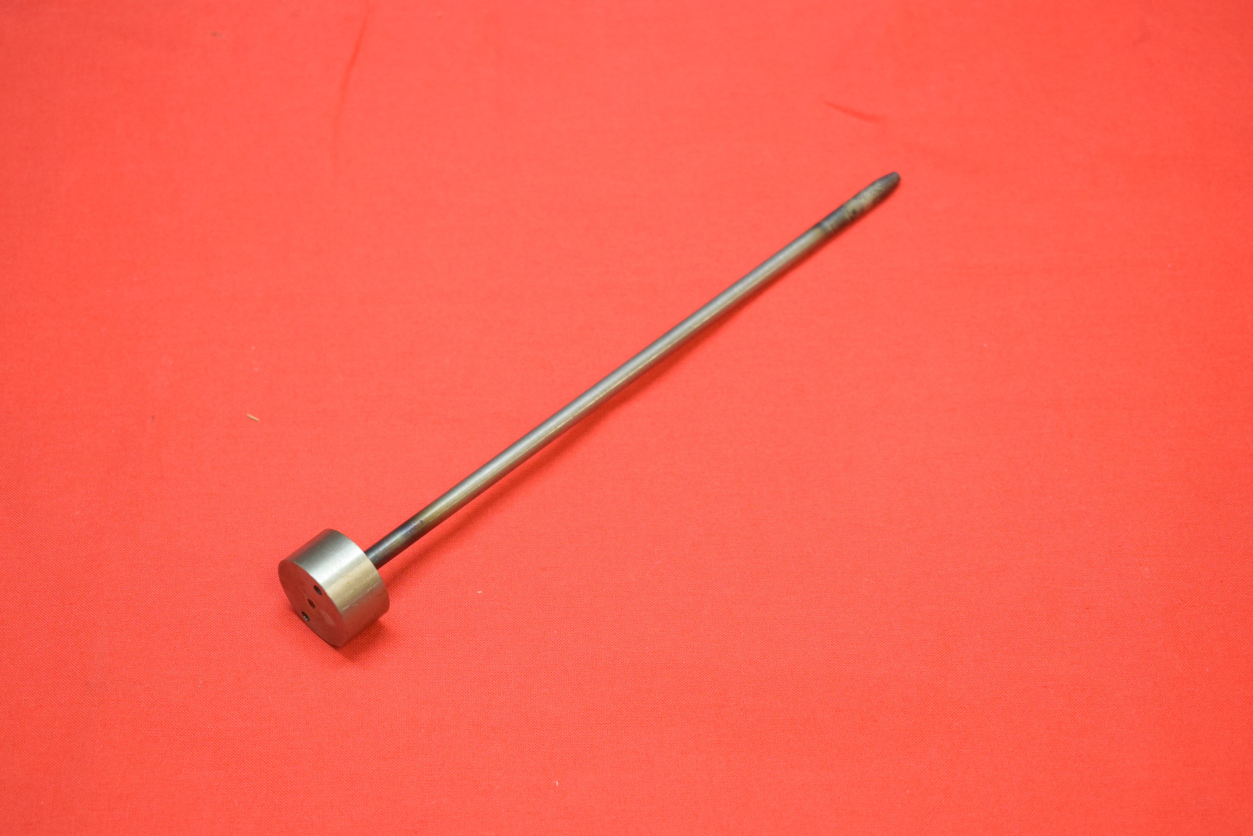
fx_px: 2193
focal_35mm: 63
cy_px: 418
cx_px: 626
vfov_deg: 21.6
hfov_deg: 31.9
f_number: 5
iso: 1600
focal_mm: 42
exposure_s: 1/60
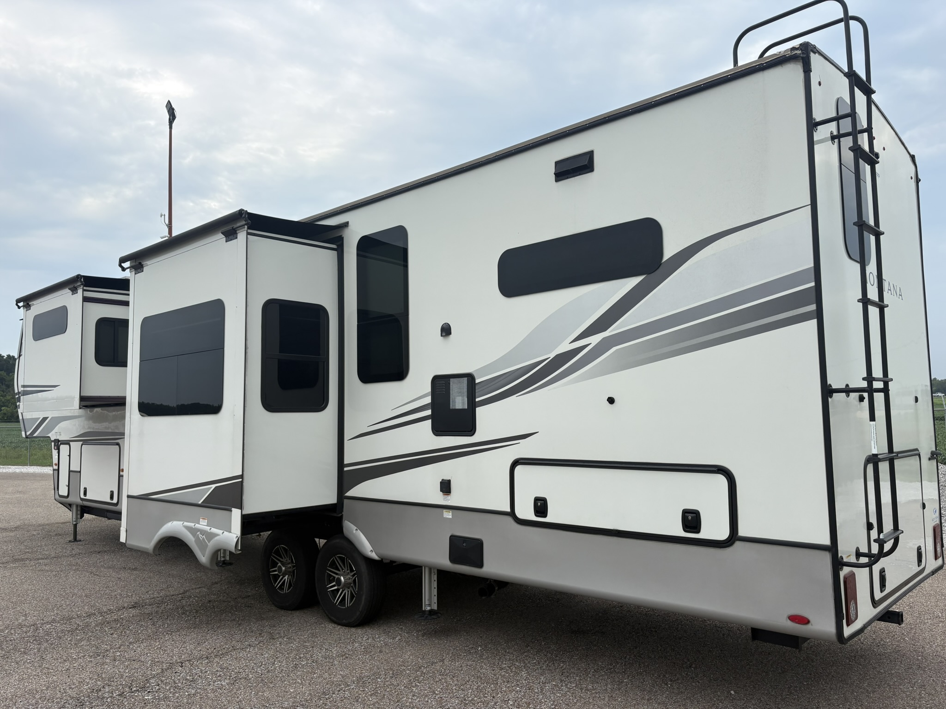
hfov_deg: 67.3
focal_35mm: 26
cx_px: 473
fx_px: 711
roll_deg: +1.4
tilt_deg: +3.2
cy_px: 354
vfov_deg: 53.1
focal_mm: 5.96
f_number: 1.6
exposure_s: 1/2141
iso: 50
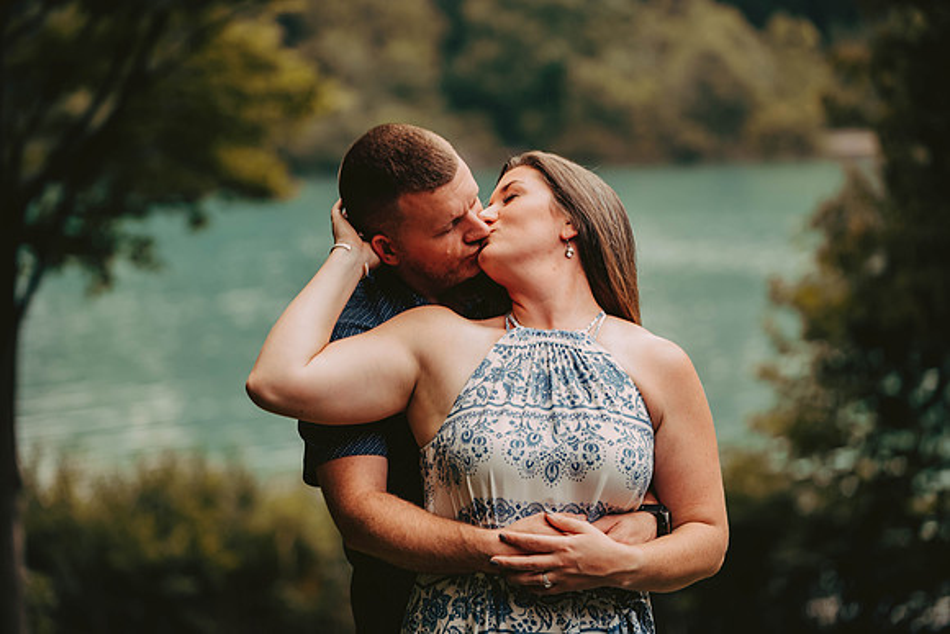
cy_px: 317
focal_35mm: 116
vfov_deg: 11.8
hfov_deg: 17.6
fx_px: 3062
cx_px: 475
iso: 320
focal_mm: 116
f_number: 2.8
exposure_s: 1/125
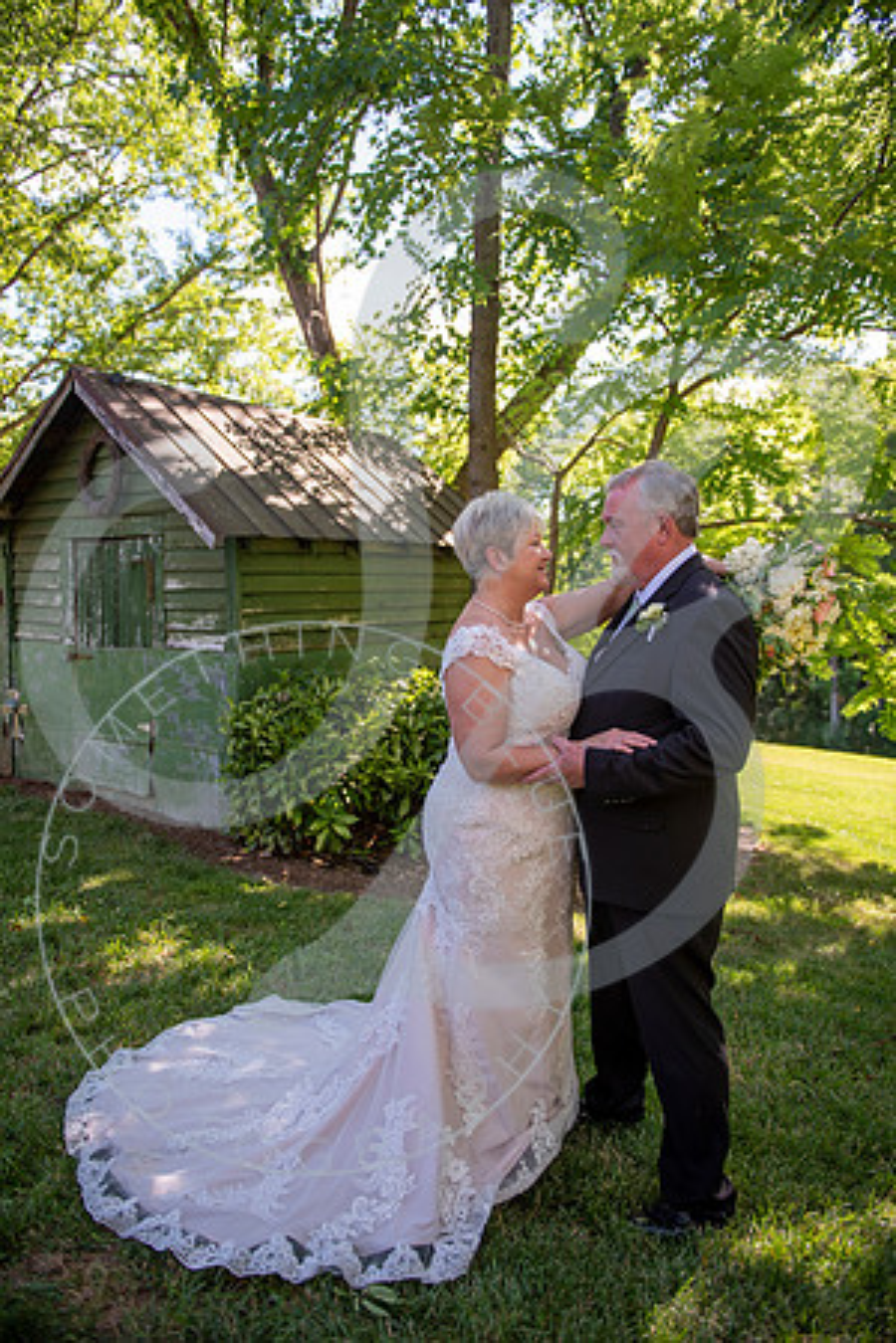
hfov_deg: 53.1
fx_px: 896
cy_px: 672
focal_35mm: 24
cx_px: 448
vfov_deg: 73.7
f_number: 2.8
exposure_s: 1/320
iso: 100
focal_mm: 24
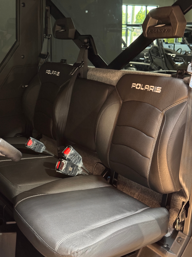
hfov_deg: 30.3
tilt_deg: -14.1
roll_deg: +0.9
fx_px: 355
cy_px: 128
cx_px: 96
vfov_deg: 39.7
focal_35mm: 48
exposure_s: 1/25
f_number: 1.78
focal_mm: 6.76
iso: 800
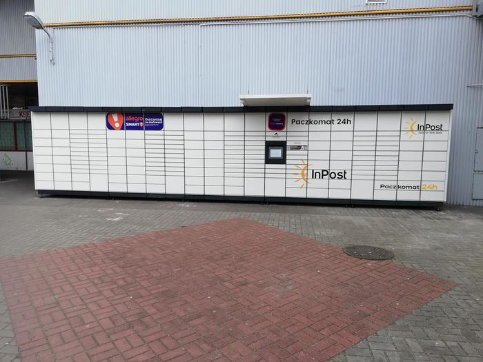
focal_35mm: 26
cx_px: 242
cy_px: 181
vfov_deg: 53.1
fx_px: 363
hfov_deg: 67.3
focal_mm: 3.81
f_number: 2.2
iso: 50
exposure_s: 1/321
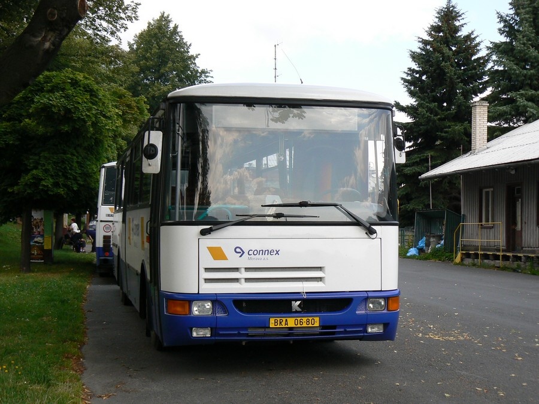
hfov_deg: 34.3
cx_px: 270
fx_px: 872
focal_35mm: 56
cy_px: 202
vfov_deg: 26.1
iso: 100
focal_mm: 9.3
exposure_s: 1/640
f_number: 3.2
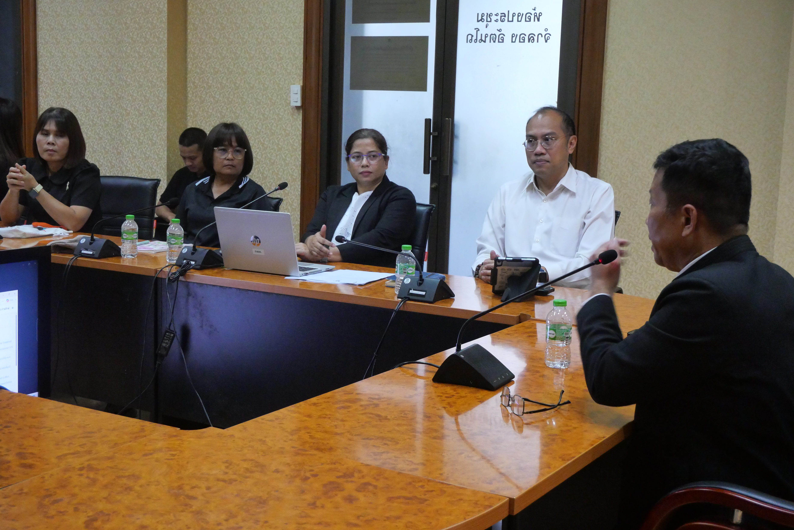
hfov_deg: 43.6
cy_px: 265
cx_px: 397
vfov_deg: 29.9
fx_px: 993
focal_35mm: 45
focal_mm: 22
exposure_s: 1/50
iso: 3200
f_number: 5.6
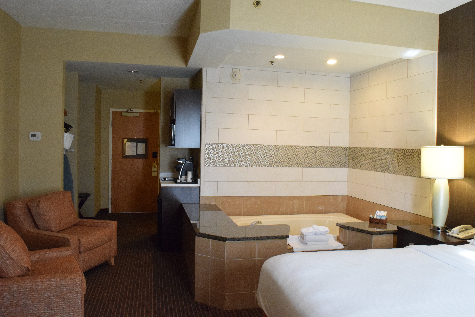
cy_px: 158
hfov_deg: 67.4
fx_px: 356
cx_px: 238
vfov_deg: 47.9
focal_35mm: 27
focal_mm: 18
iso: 5000
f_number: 13
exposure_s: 1/45
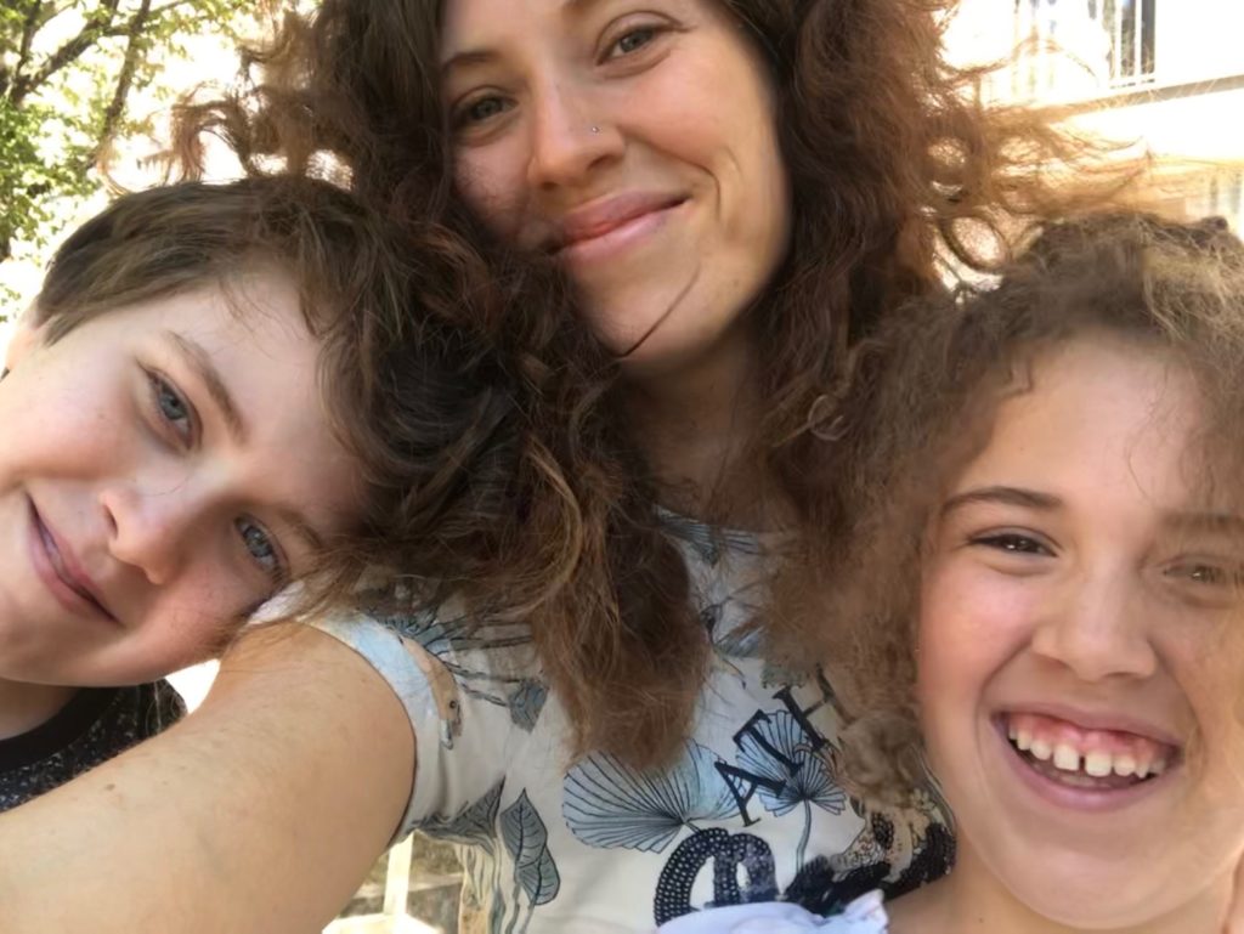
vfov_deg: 44.2
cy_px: 467
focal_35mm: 32
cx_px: 622
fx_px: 1151
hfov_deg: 56.8
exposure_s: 1/120
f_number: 2.2
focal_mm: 2.87
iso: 40
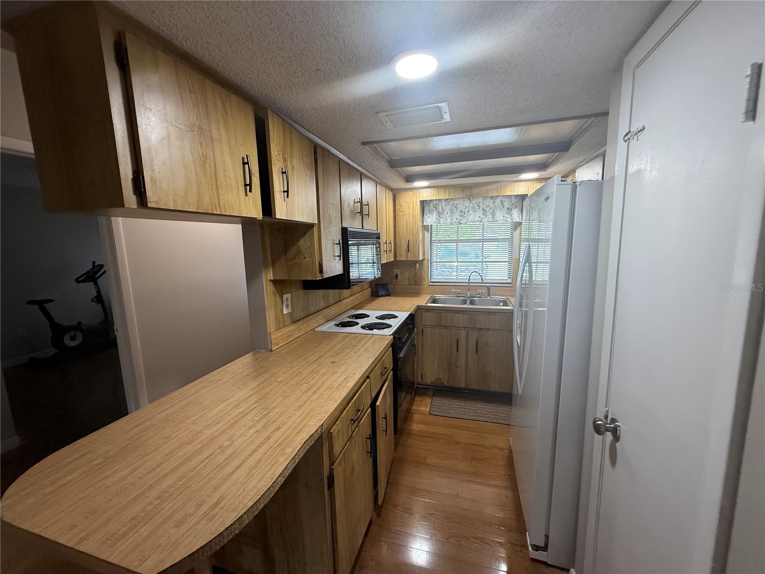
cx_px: 382
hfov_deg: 102.1
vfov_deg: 85.7
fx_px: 309
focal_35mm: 14
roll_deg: +0.8
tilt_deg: -5.1
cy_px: 287
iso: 320
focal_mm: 2.22
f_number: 2.2
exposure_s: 1/120
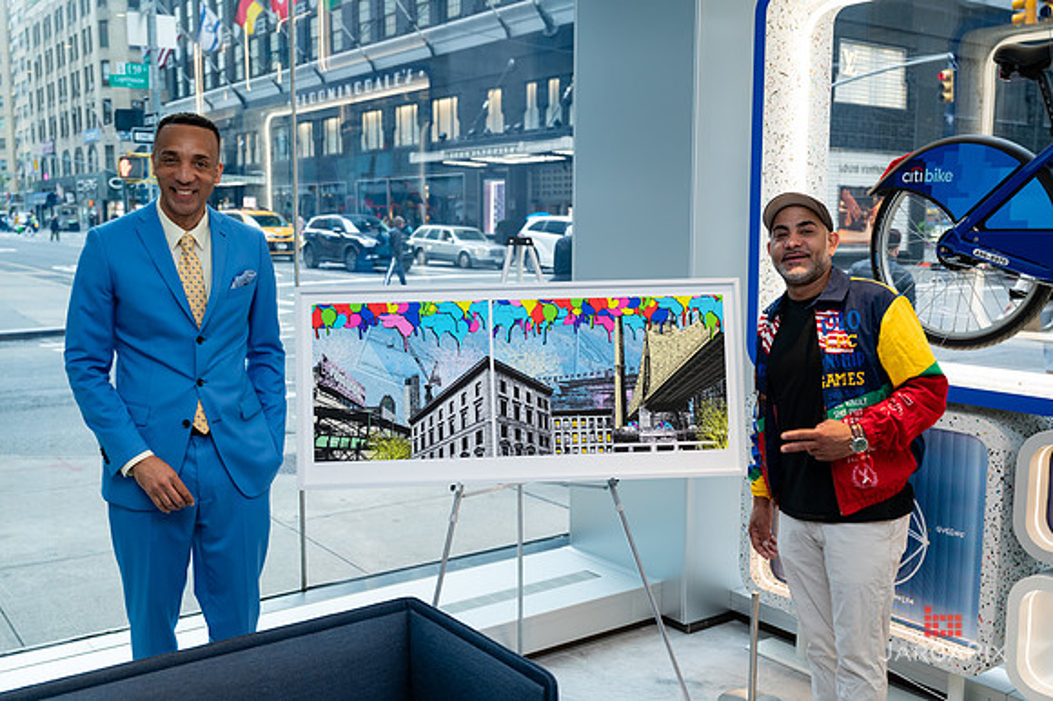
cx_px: 526
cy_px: 350
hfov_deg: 54.3
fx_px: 1026
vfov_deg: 37.7
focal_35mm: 35
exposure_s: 1/160
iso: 640
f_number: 4
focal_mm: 35
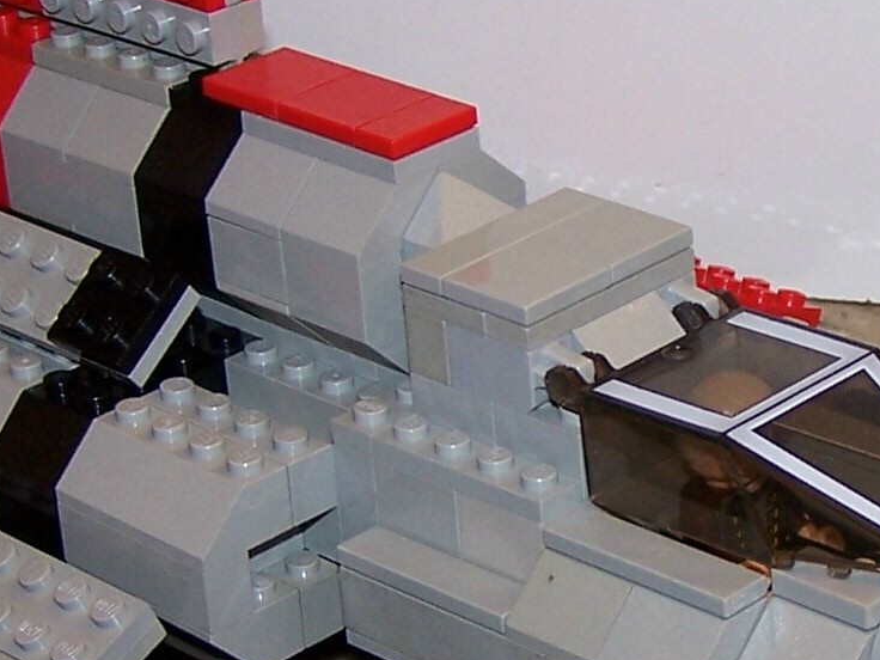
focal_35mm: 133
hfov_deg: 14.7
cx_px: 747
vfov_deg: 11.1
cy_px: 393
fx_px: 3381
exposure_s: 1/60
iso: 80
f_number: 2.8
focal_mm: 6.3
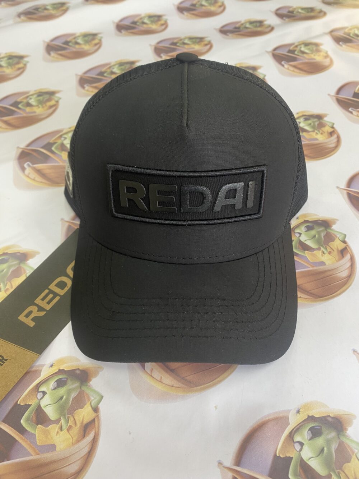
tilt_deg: -50.5
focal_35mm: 26
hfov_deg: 53.1
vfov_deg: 67.3
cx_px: 180
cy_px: 240
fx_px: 359
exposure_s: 1/60
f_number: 1.8
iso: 80
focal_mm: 4.25
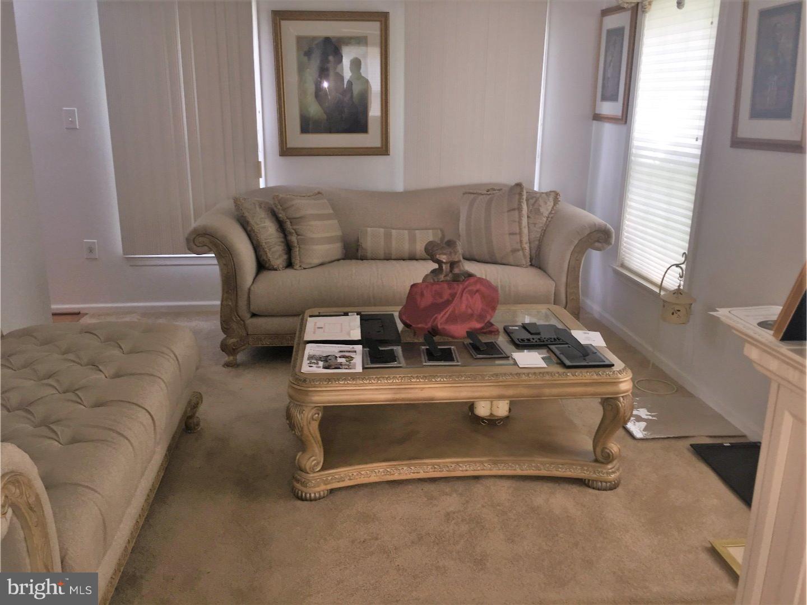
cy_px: 302
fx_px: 676
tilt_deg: -17.7
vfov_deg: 48.2
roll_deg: -1.6
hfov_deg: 61.7
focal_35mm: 29
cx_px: 404
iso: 40
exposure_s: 1/30
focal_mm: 4.15
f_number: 2.2
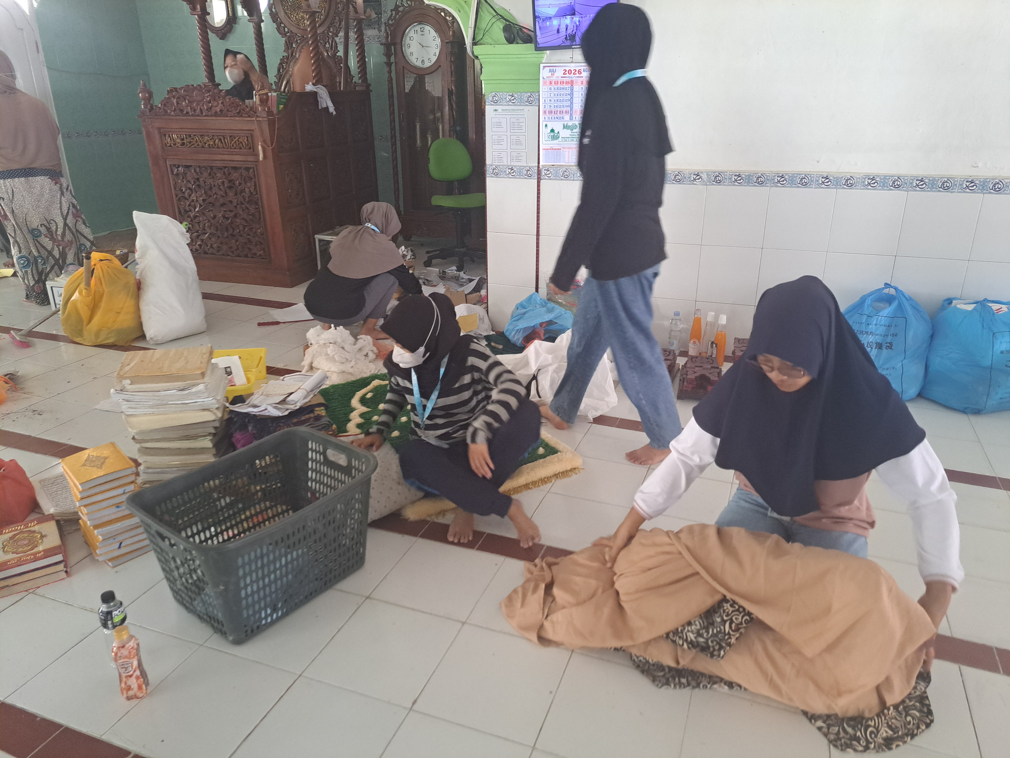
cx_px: 505
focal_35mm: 24
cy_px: 379
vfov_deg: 56.8
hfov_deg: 71.6
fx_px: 700
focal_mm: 5.23
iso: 320
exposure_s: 1/50
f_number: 1.8
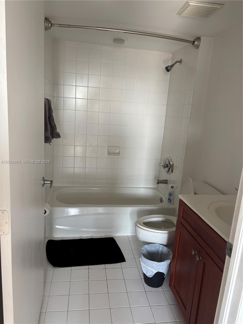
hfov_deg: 53.1
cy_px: 162
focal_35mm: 26
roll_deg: -4.5
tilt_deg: -13.1
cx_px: 122
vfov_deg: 67.3
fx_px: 243
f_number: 1.6
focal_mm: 5.96
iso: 125
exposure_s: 1/75
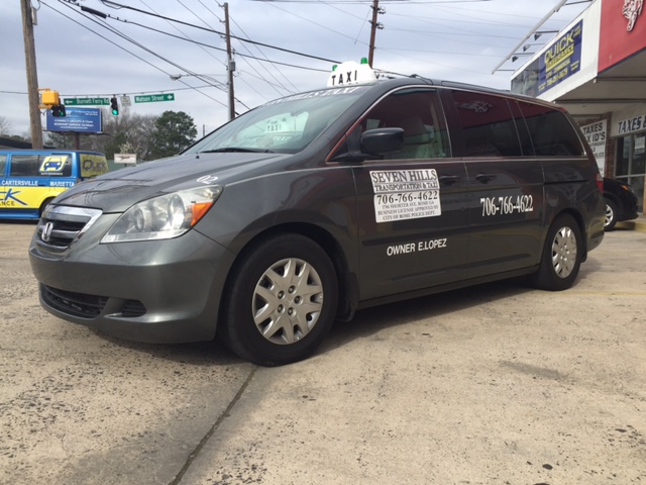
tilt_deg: -5.5
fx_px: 541
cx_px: 323
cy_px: 242
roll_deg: -1.2
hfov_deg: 61.7
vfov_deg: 48.2
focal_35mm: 29
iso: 32
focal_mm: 4.15
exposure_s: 1/1099
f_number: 2.2
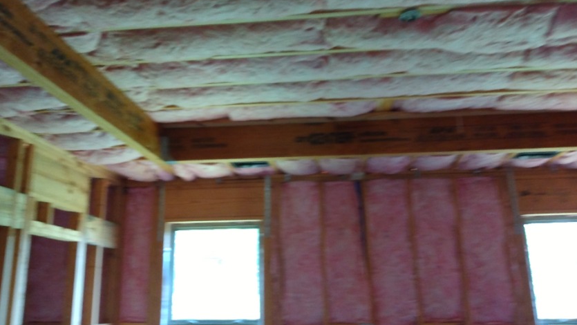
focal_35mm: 24
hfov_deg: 76.3
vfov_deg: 47.7
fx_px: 367
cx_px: 285
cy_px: 152
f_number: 2
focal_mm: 3.54
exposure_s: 1/30
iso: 394
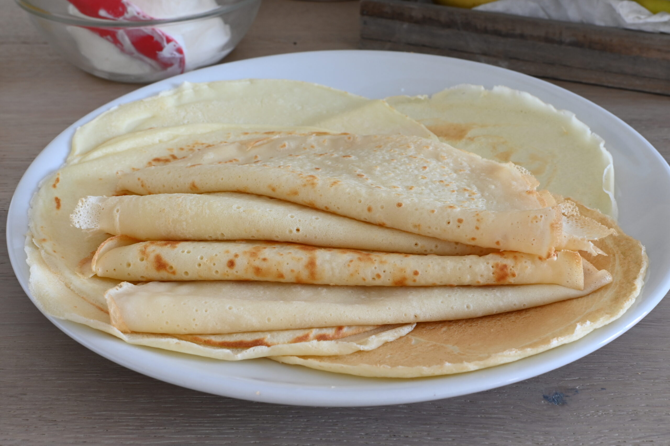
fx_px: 967
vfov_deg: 26.0
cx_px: 335
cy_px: 223
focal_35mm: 52
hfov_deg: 38.2
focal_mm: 35
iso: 250
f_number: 10
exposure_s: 1/6
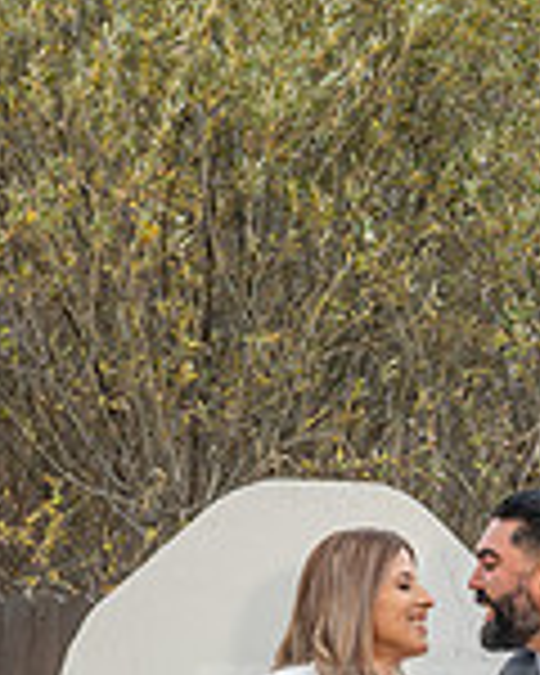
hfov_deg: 9.2
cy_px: 374
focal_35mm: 165
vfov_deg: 11.7
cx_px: 736
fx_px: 3296
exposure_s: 1/125
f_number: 5.6
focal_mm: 28
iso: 200
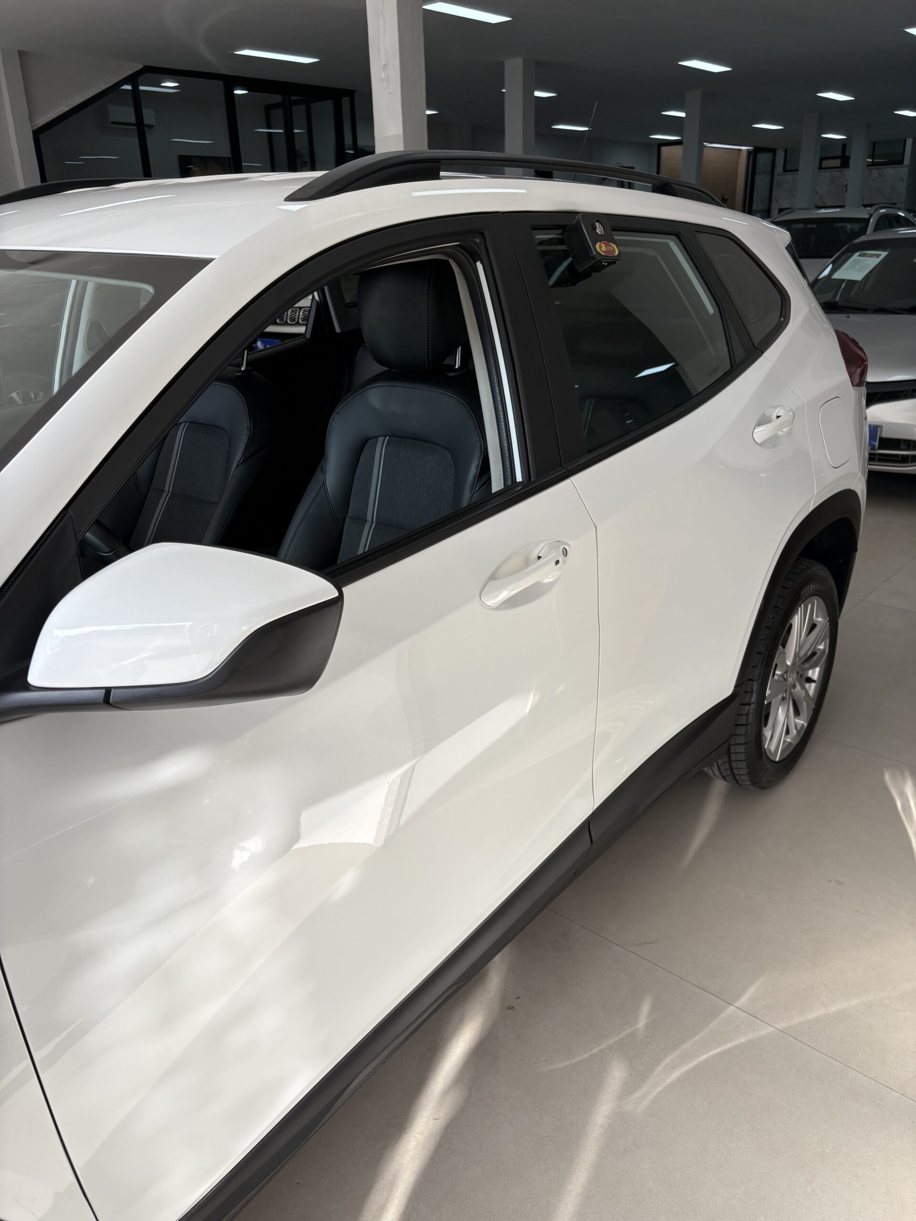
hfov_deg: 53.1
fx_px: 917
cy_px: 610
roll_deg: +1.6
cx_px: 458
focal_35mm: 26
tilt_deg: -22.0
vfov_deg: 67.3
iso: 50
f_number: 1.6
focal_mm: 5.96
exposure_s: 1/623
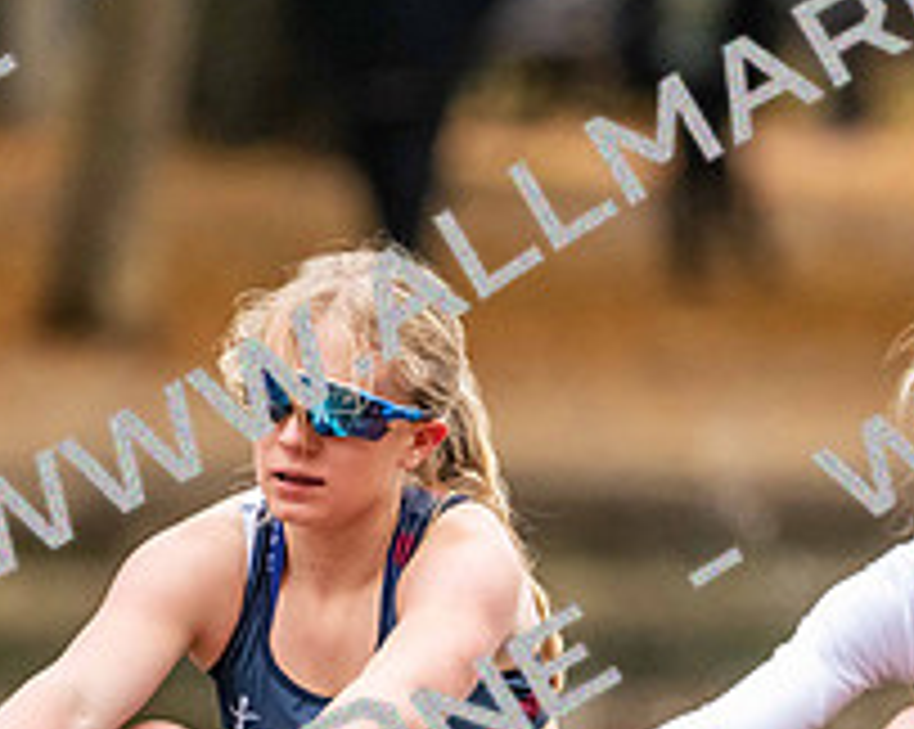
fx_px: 29025
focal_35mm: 1074
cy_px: 592
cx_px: 486
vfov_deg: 1.4
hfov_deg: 1.8
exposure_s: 1/2000
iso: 4500
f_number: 4.5
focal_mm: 400
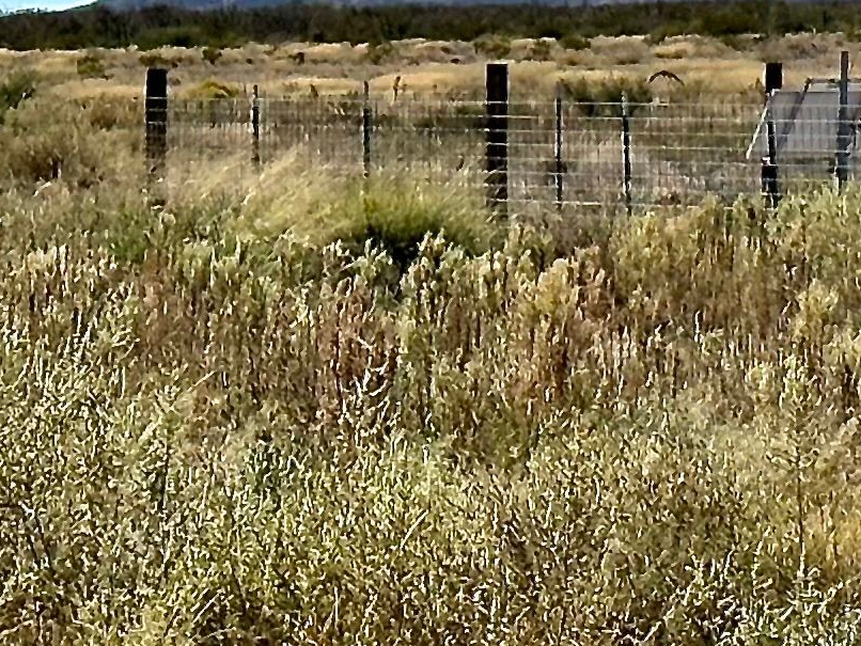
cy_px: -343
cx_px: 1269
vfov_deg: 6.1
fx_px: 5971
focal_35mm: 240
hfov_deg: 8.1
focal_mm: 6.86
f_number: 1.78
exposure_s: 1/8929
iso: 64
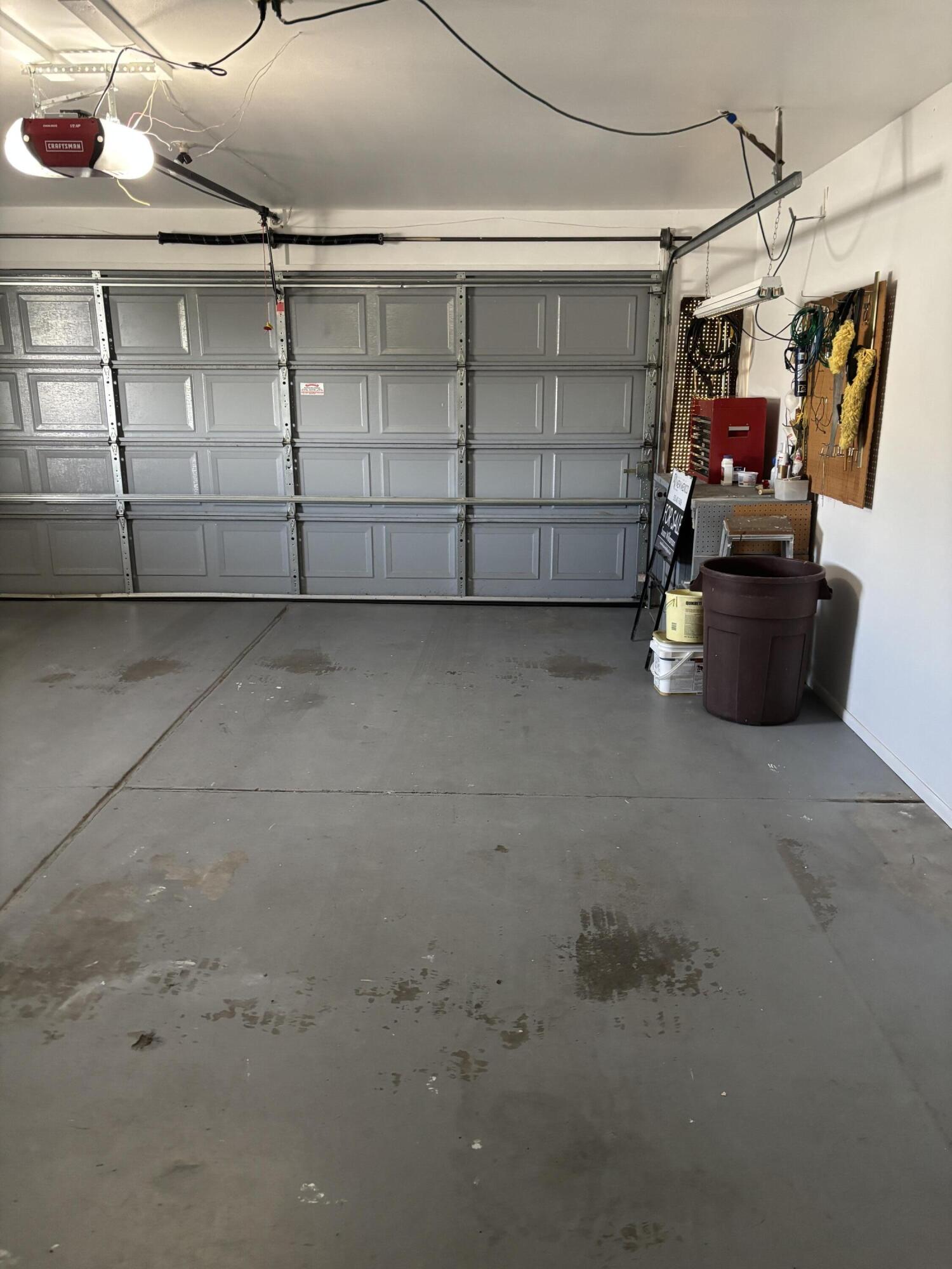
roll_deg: -1.0
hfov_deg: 53.1
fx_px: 953
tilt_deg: -16.0
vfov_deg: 67.3
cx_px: 476
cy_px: 634
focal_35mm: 26
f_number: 1.6
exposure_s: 1/60
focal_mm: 5.96
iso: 400
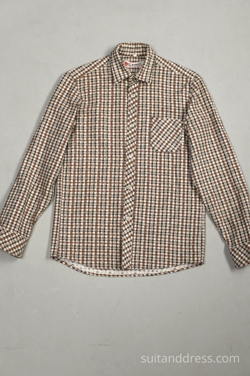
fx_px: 500
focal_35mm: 48
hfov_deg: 28.1
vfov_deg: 41.1
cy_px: 188
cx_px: 125
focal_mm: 32
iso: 400
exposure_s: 1/40
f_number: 10
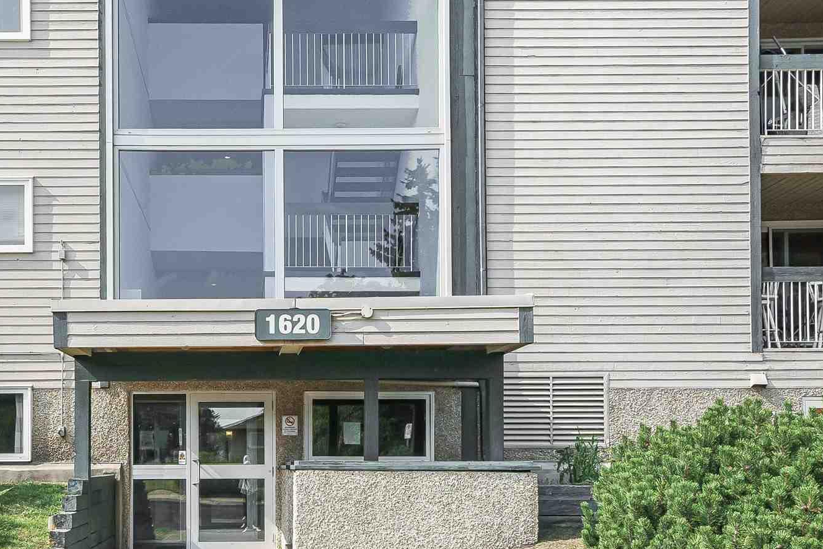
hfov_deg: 49.4
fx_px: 872
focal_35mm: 38
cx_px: 256
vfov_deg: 33.8
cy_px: 446
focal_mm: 11
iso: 320
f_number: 5.6
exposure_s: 1/500
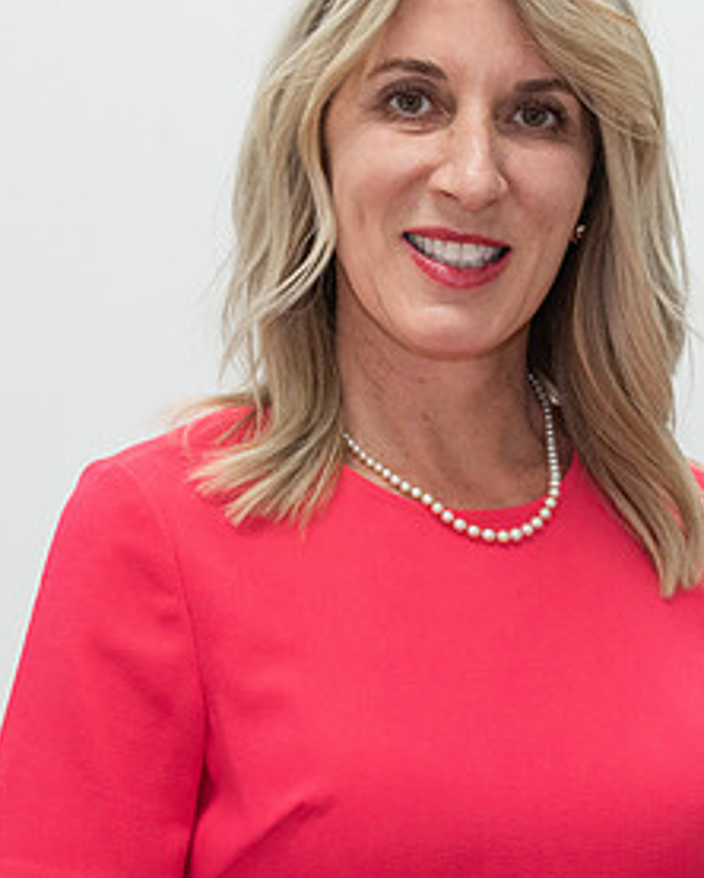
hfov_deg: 8.5
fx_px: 4761
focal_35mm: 183
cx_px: 384
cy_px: 422
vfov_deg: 10.5
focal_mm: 70
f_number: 6.3
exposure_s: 1/100
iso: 400
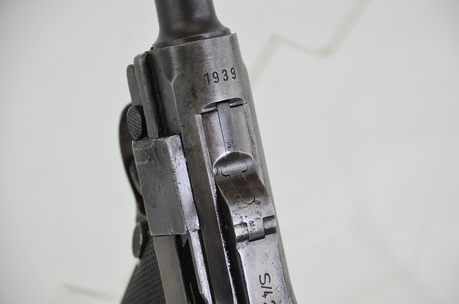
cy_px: 152
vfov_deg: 6.8
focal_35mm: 202
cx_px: 230
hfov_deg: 10.2
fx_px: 2577
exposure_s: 1/250
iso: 640
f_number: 5.6
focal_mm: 135
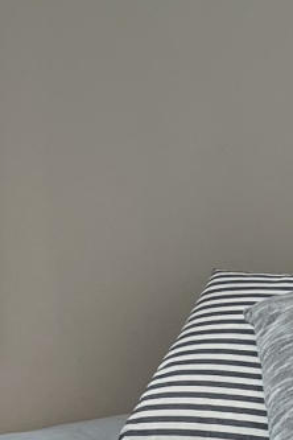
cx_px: 538
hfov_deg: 7.7
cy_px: 507
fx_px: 2112
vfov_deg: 11.7
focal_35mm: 173
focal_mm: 5.1
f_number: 1.6
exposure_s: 1/100
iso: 125
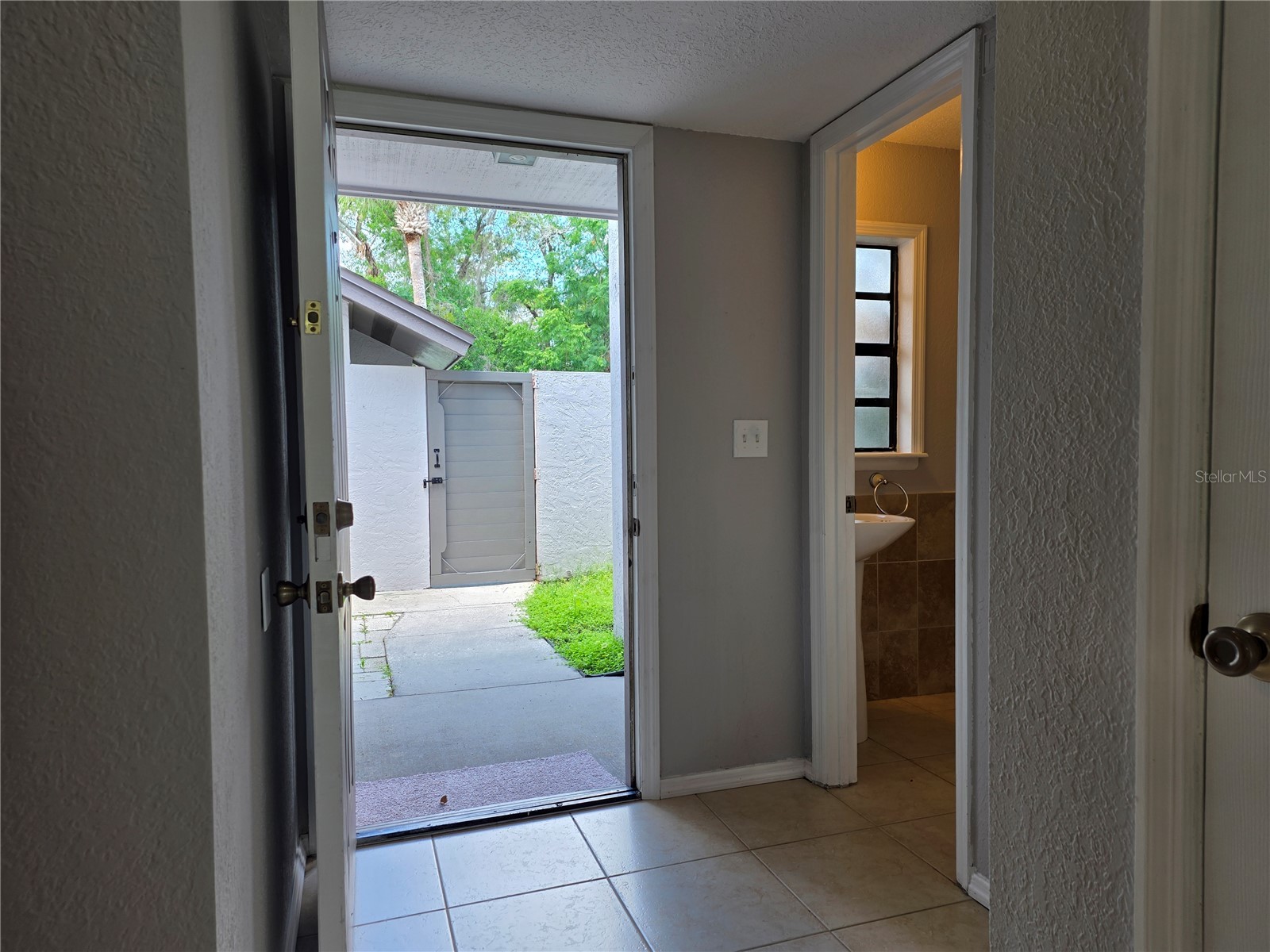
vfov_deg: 58.9
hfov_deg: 73.9
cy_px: 476
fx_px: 844
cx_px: 635
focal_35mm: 23
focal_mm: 6.3
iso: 32
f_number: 1.7
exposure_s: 1/120
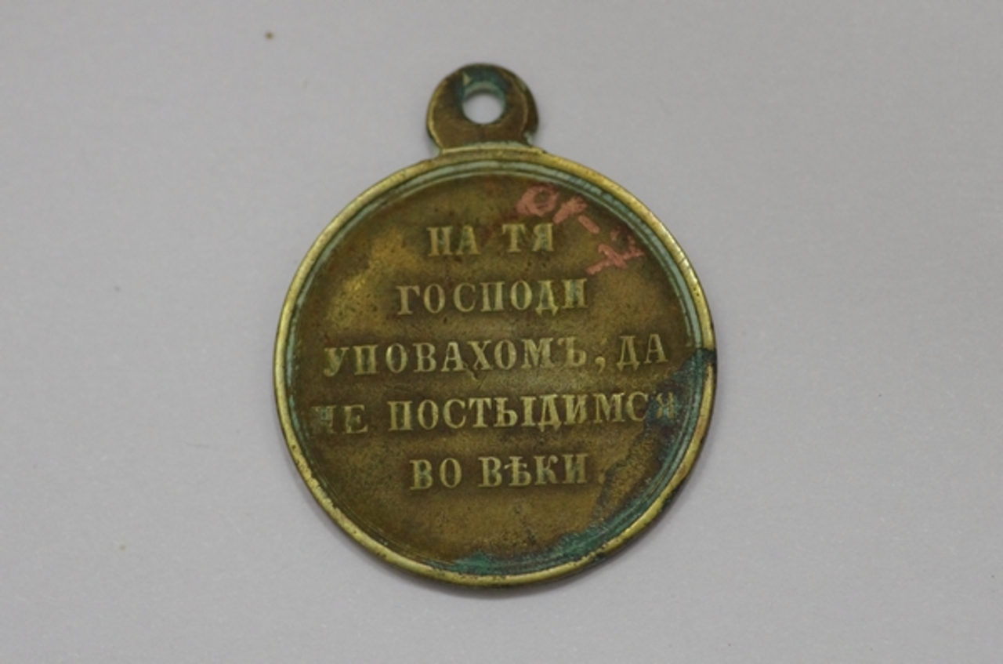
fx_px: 4169
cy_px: 332
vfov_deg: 9.1
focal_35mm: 150
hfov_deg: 13.7
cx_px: 502
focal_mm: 100
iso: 3200
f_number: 4
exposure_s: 1/100
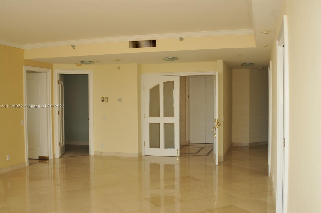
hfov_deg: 53.2
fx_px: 321
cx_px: 160
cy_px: 106
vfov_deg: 36.8
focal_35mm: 36
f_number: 2.8
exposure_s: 1/250
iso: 250
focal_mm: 24
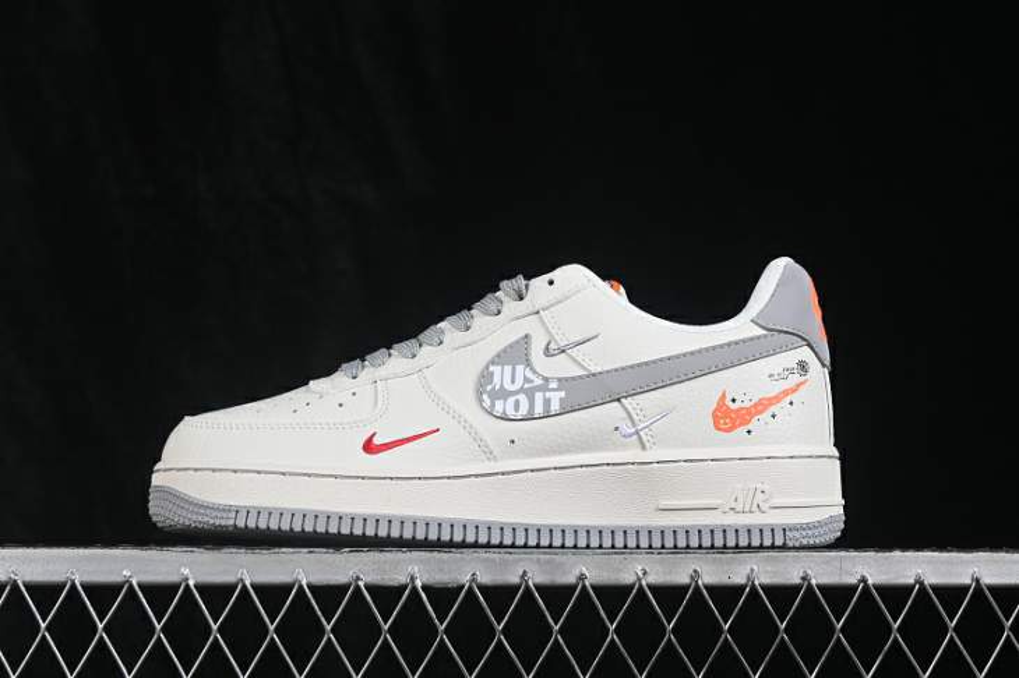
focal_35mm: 75
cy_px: 339
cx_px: 510
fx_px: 2122
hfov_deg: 27.0
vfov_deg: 18.2
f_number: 8
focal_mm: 50
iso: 160
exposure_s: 1/80
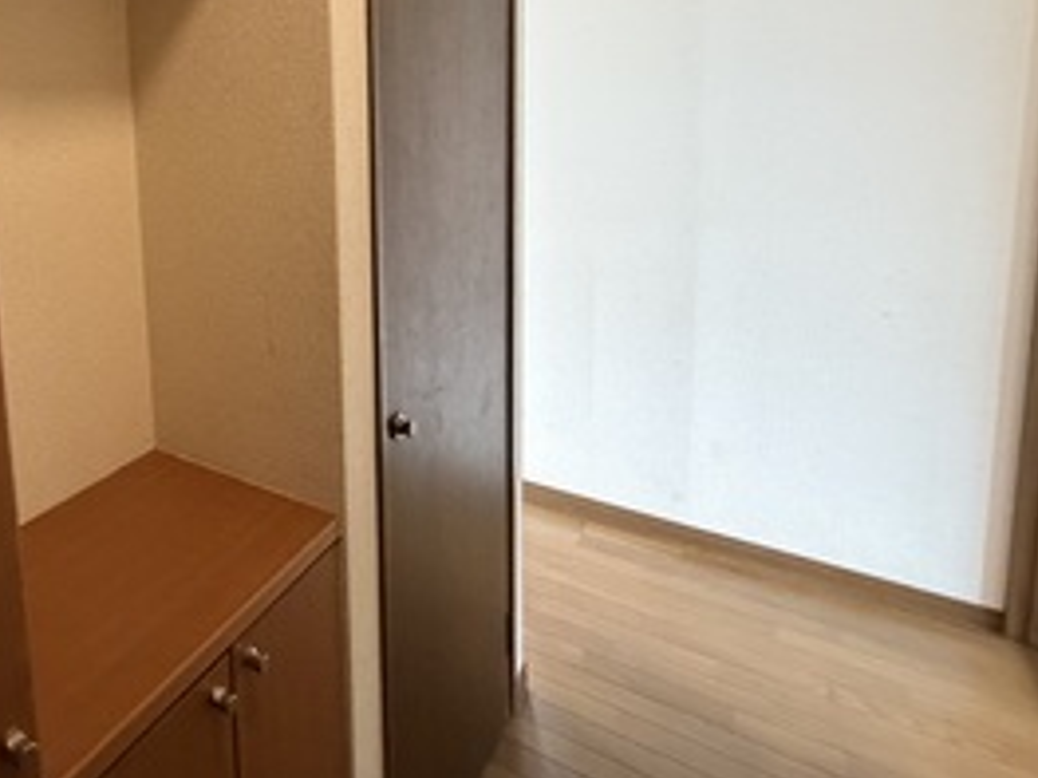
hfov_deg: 64.8
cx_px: 197
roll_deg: +4.8
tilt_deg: -5.9
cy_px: 203
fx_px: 719
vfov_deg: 54.4
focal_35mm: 24
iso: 640
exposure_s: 1/60
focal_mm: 2.22
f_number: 2.2
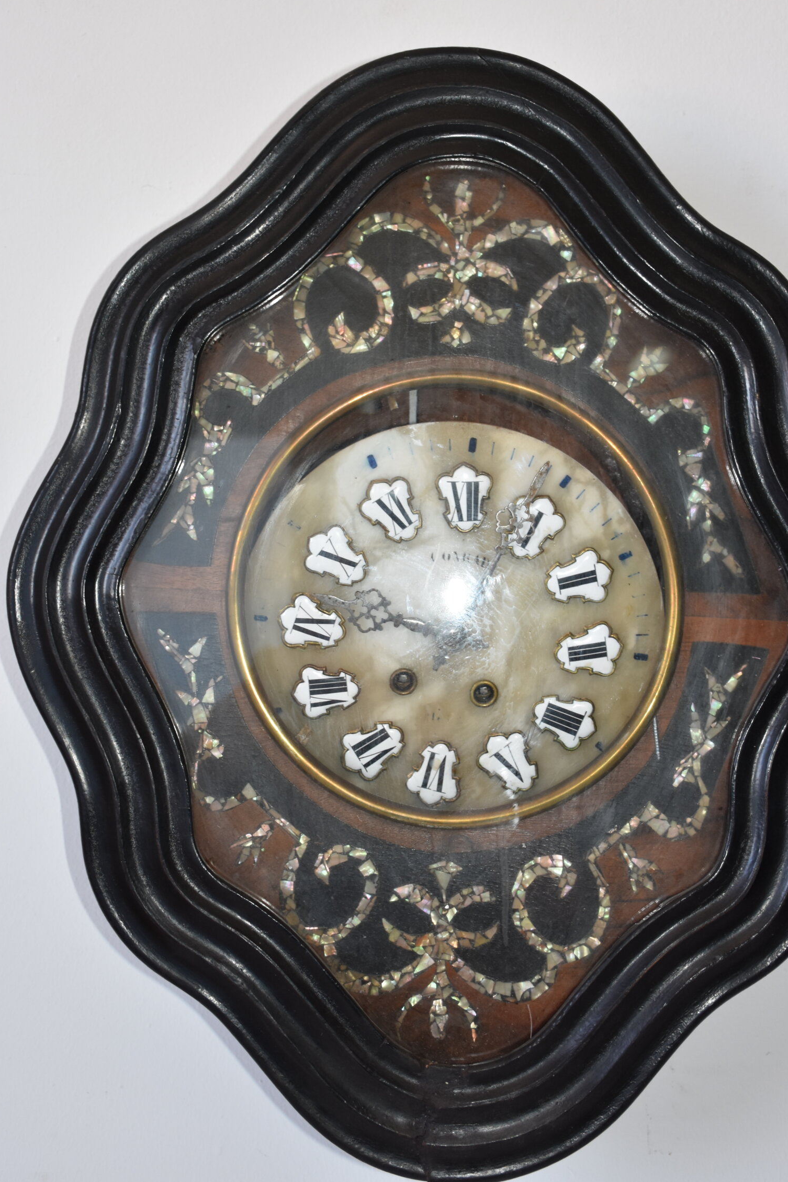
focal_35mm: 51
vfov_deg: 38.8
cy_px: 537
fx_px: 1674
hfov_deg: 26.5
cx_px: 431
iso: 450
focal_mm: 30
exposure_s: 1/60
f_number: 4
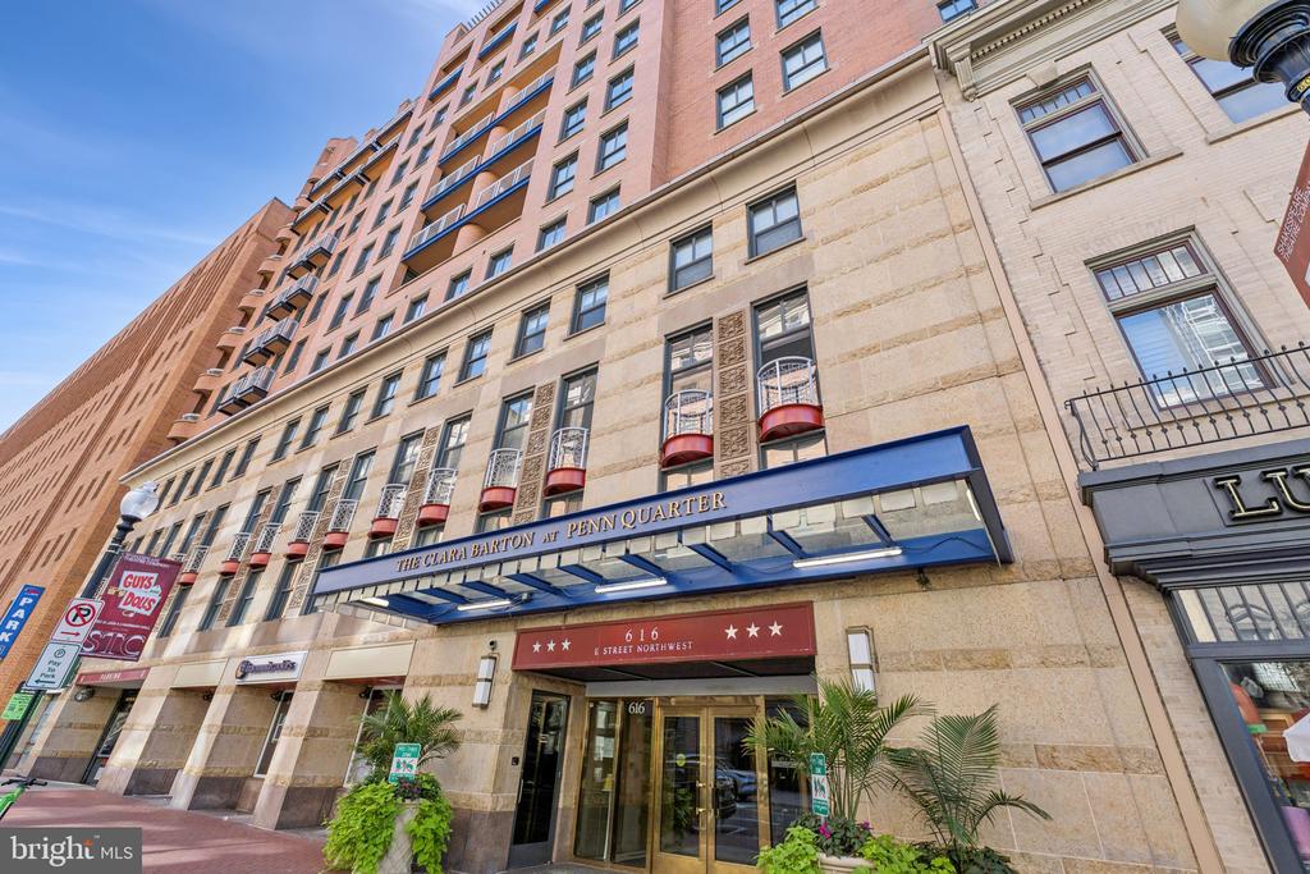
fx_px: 546
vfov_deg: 77.3
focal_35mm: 15
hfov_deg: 100.4
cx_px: 655
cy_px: 437
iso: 125
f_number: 4
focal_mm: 10
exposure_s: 1/500
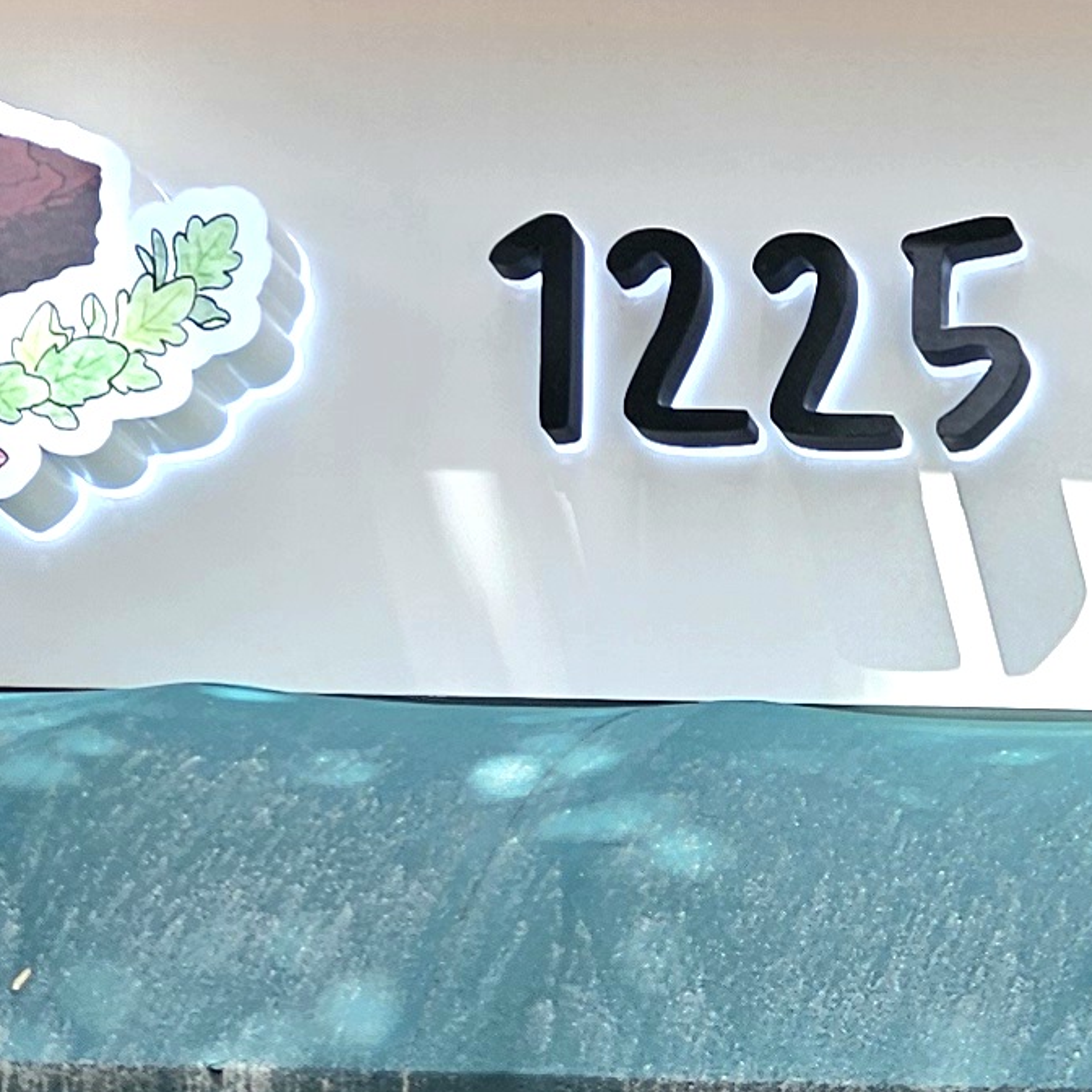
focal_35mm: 121
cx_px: 2363
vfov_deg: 12.7
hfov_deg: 12.3
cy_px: 2174
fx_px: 4319
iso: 10
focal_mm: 6.3
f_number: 1.7
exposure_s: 1/204
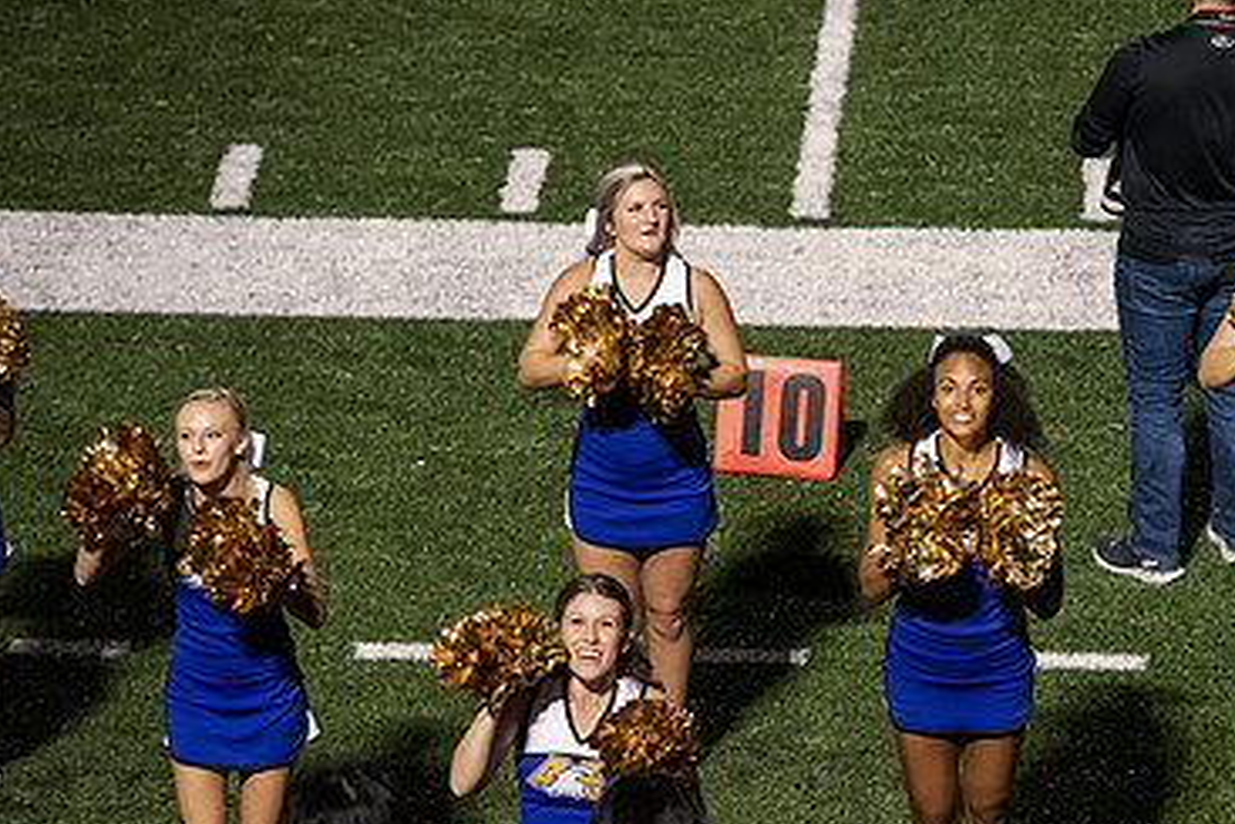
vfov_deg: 6.2
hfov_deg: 9.3
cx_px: 966
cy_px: 580
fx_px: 7584
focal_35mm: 221
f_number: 4
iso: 4000
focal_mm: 140
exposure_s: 1/500
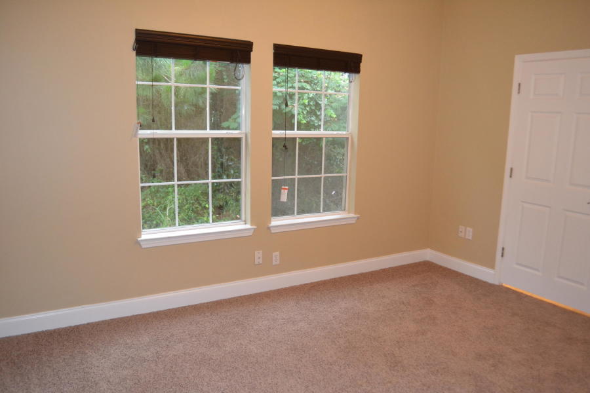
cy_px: 196
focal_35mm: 27
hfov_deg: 67.4
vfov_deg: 47.9
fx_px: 442
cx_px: 295
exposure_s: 1/60
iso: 1800
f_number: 3.5
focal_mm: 18
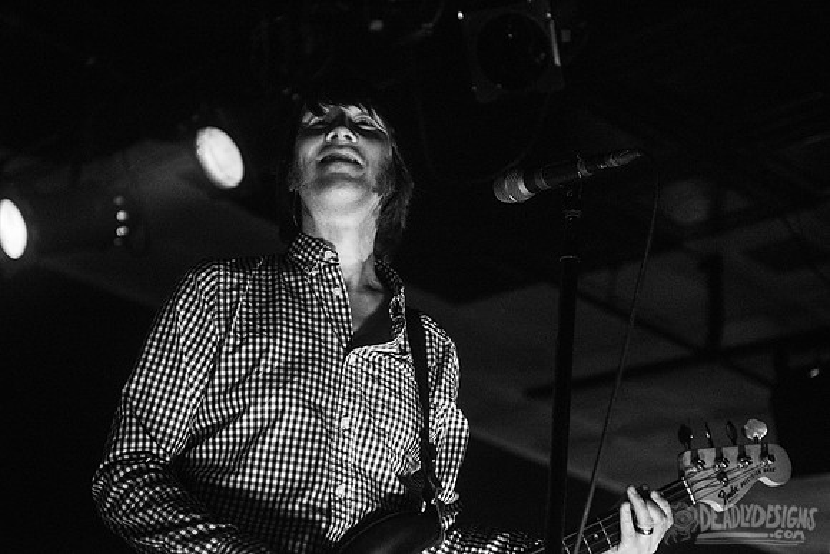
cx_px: 415
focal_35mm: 70
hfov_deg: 28.8
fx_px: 1614
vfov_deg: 19.5
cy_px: 277
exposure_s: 1/125
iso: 3200
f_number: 3.2
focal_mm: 70
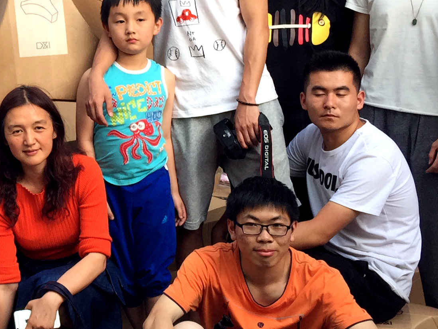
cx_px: -38
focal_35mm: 86
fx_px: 1088
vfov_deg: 17.1
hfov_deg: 21.6
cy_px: 117
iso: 32
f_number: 2.2
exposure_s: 1/162
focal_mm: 4.15
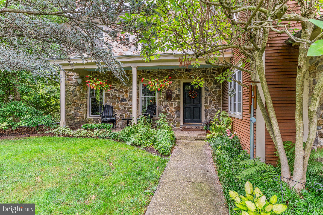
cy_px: 108
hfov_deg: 81.2
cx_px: 162
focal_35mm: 21
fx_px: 188
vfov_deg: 59.5
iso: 320
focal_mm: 21
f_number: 7.1
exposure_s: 1/50
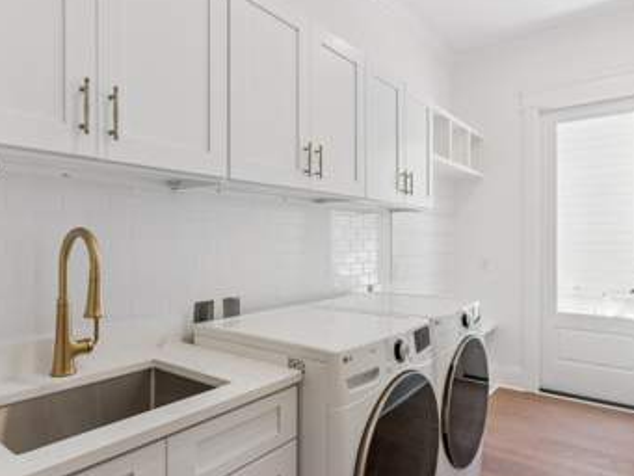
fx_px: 421
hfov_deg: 73.9
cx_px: 320
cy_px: 255
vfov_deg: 58.9
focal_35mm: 23
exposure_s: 1/40
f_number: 8
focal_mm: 17
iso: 250
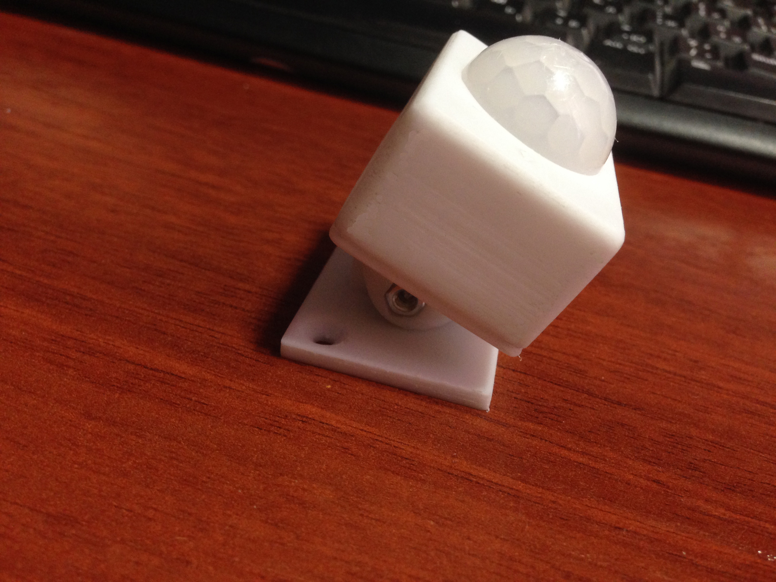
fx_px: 740
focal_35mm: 33
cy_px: 291
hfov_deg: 55.4
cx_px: 388
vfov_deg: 42.9
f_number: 2.4
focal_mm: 4.12
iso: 200
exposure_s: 1/20
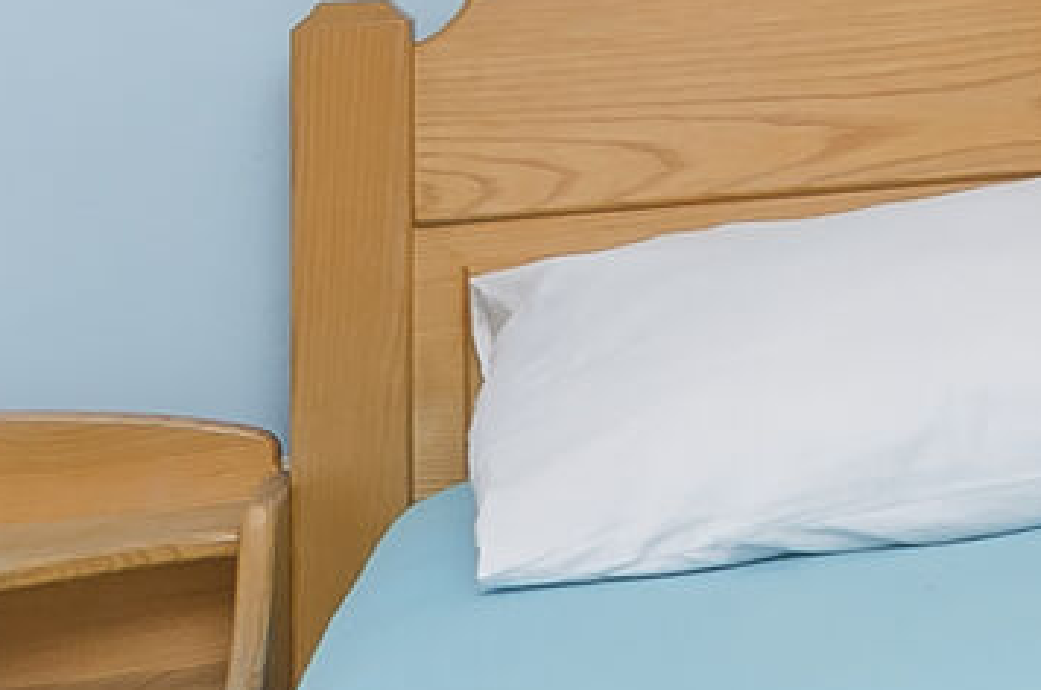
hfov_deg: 11.7
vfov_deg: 11.2
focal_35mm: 118
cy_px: -273
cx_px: 2930
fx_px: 3406
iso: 200
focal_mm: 10
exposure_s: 1/100
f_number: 8
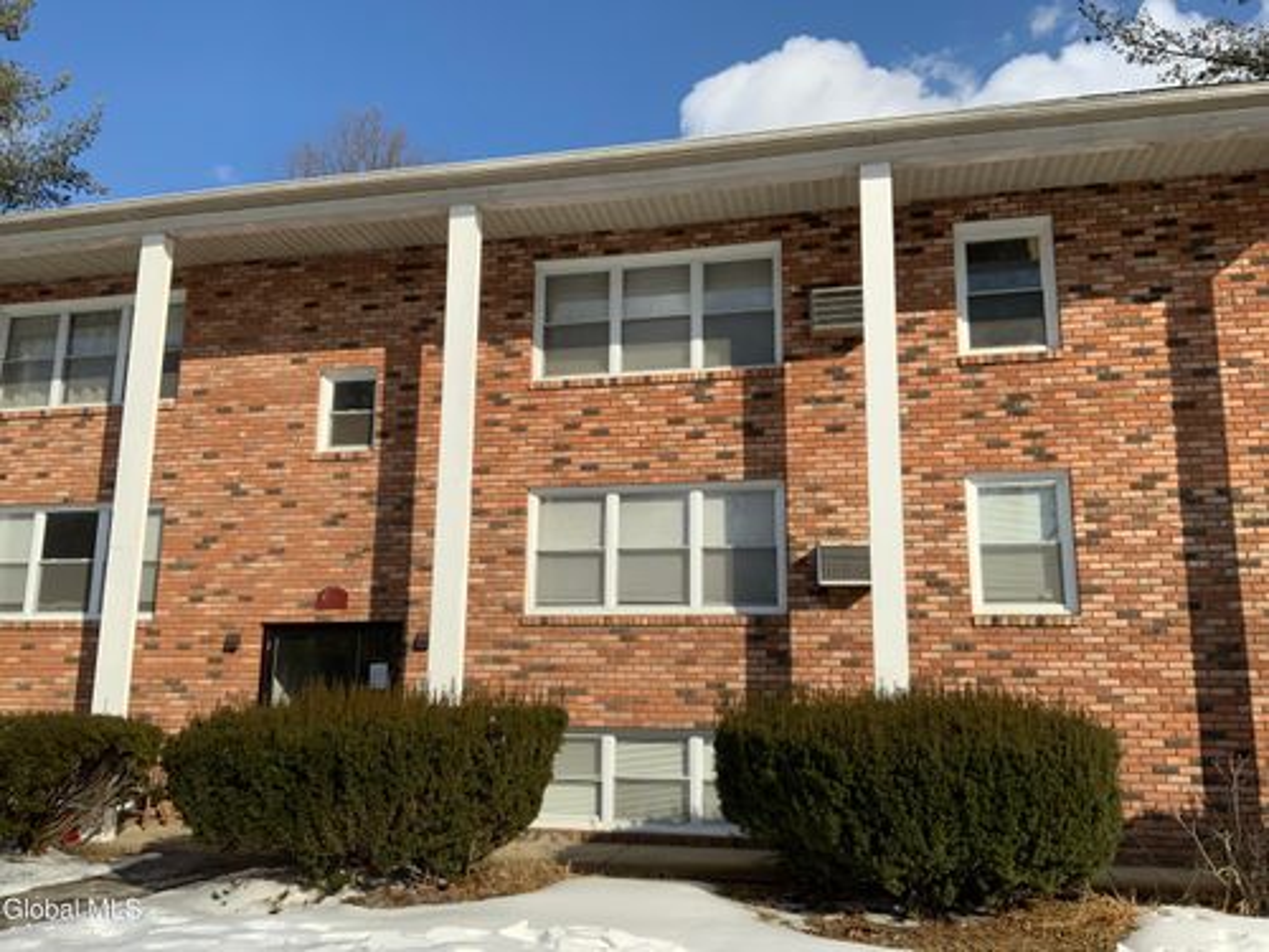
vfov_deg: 48.2
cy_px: 476
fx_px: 1063
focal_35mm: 29
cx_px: 634
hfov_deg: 61.7
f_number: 1.8
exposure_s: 1/3322
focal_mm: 3
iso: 20
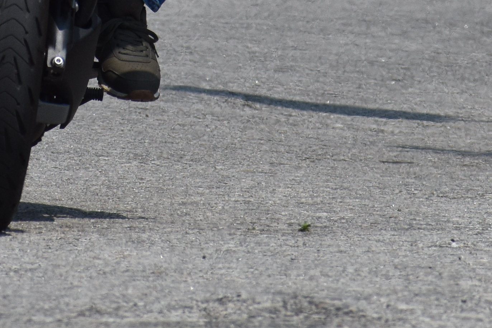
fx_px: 16135
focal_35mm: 1181
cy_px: -264
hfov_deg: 1.7
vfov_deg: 1.2
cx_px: 43
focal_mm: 180
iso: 320
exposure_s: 1/2000
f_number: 8
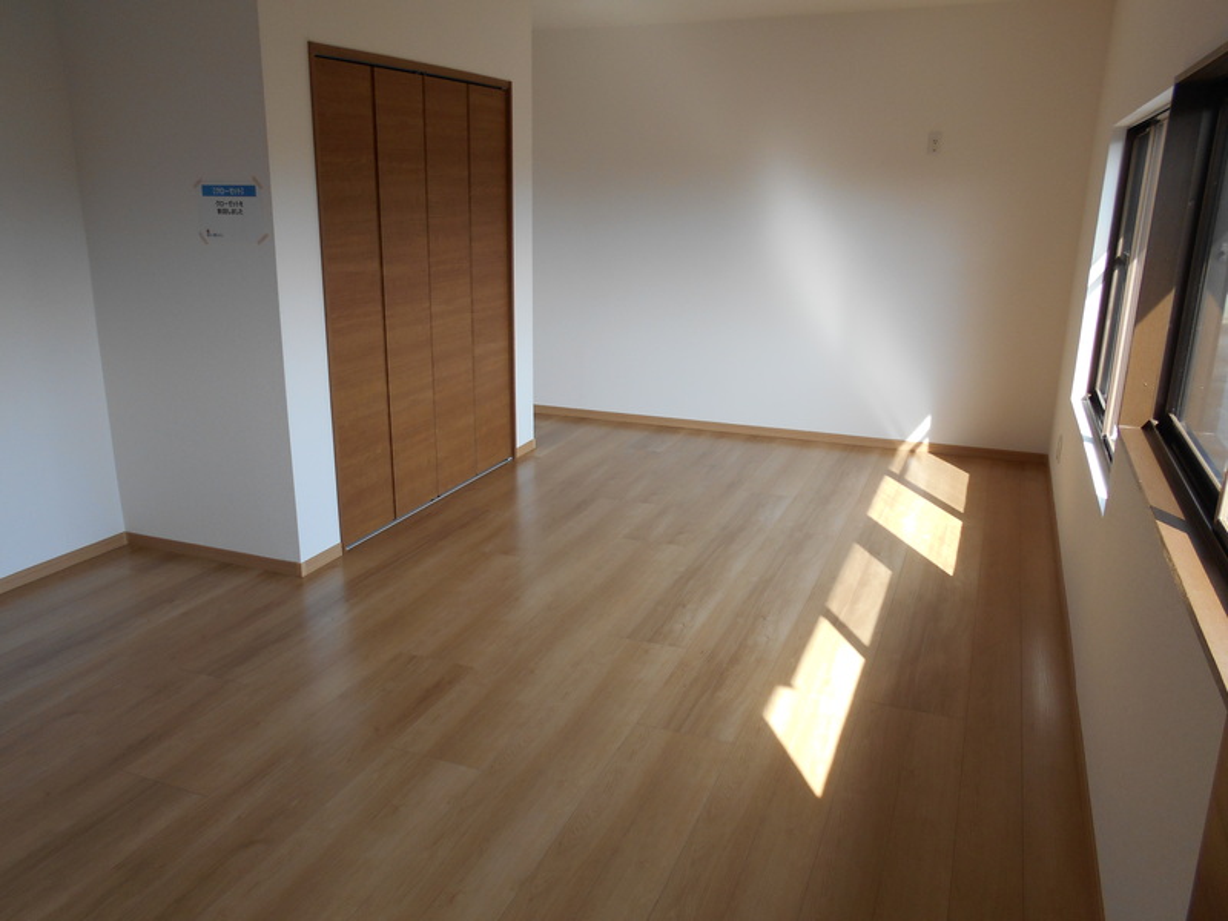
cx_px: 614
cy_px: 460
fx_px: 922
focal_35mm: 26
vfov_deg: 53.1
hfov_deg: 67.3
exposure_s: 1/125
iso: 80
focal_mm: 4.6
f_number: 3.2
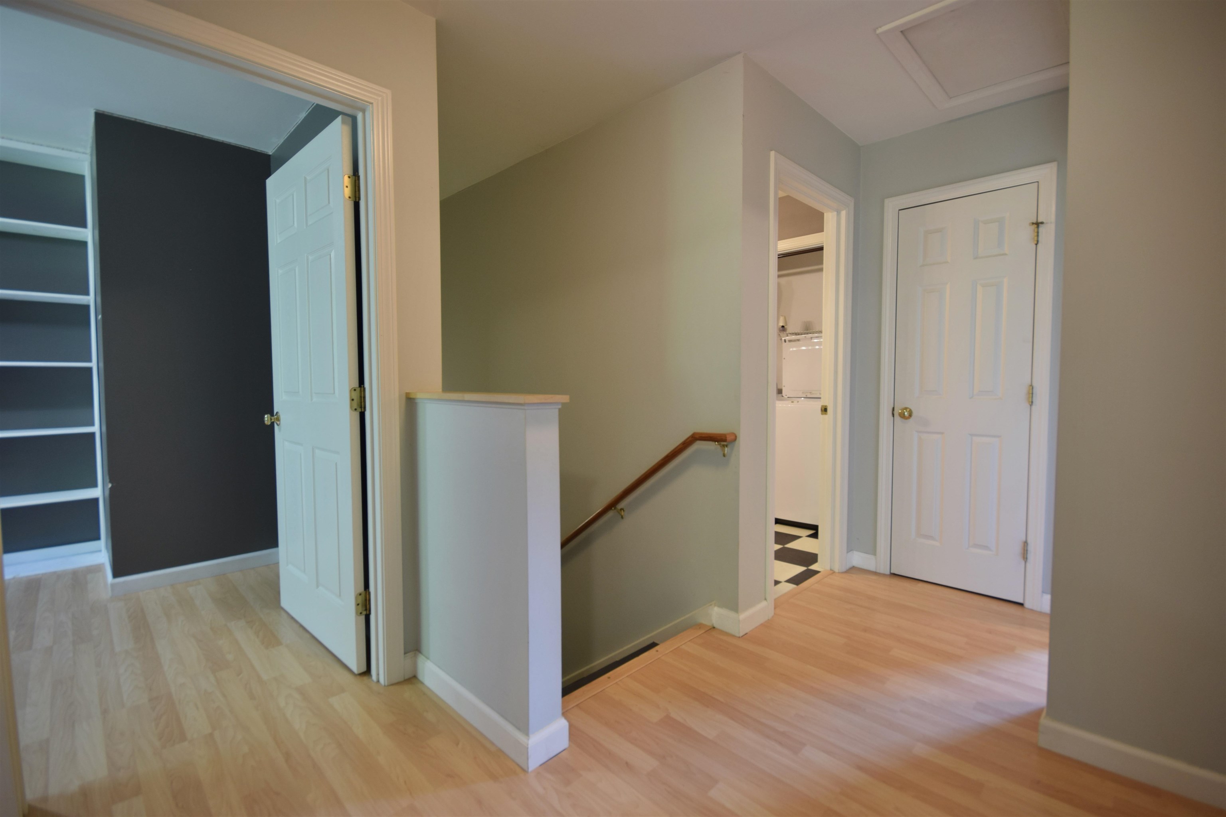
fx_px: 511
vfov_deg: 77.3
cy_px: 408
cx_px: 613
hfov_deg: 100.4
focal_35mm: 15
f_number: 6.3
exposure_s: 1/3
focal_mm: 10
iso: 200
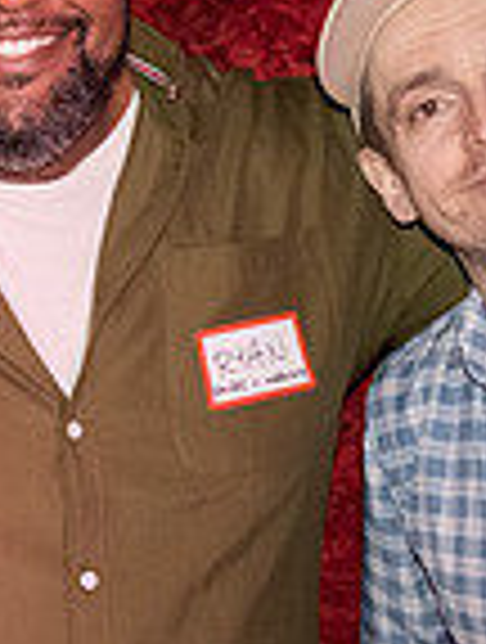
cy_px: 336
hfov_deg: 13.9
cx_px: -36
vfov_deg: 18.7
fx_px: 1957
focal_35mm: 105
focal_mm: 18
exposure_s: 1/50
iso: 3200
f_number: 3.2
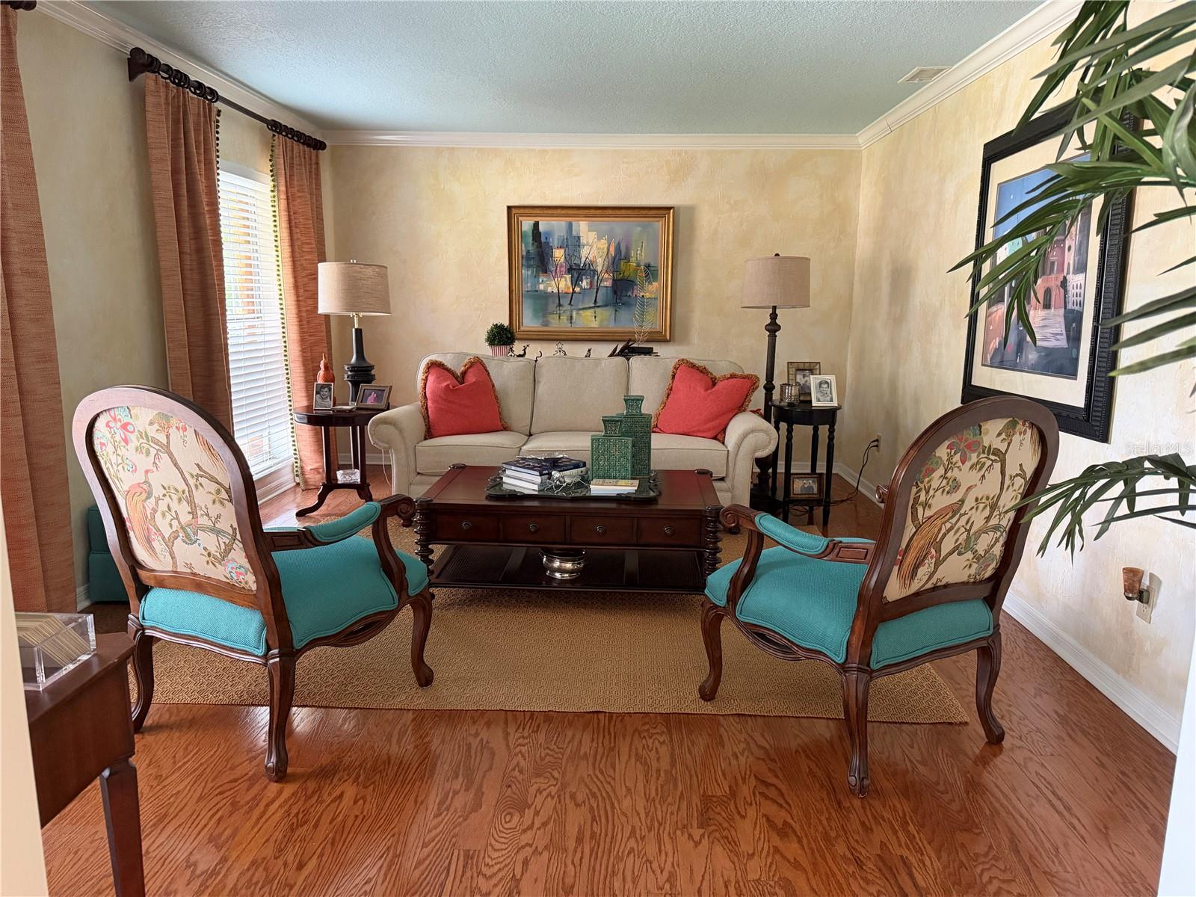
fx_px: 829
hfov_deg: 71.6
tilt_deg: -10.4
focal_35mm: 24
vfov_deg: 56.8
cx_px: 598
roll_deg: -0.2
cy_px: 448
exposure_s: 1/60
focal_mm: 6.76
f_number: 1.78
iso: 640
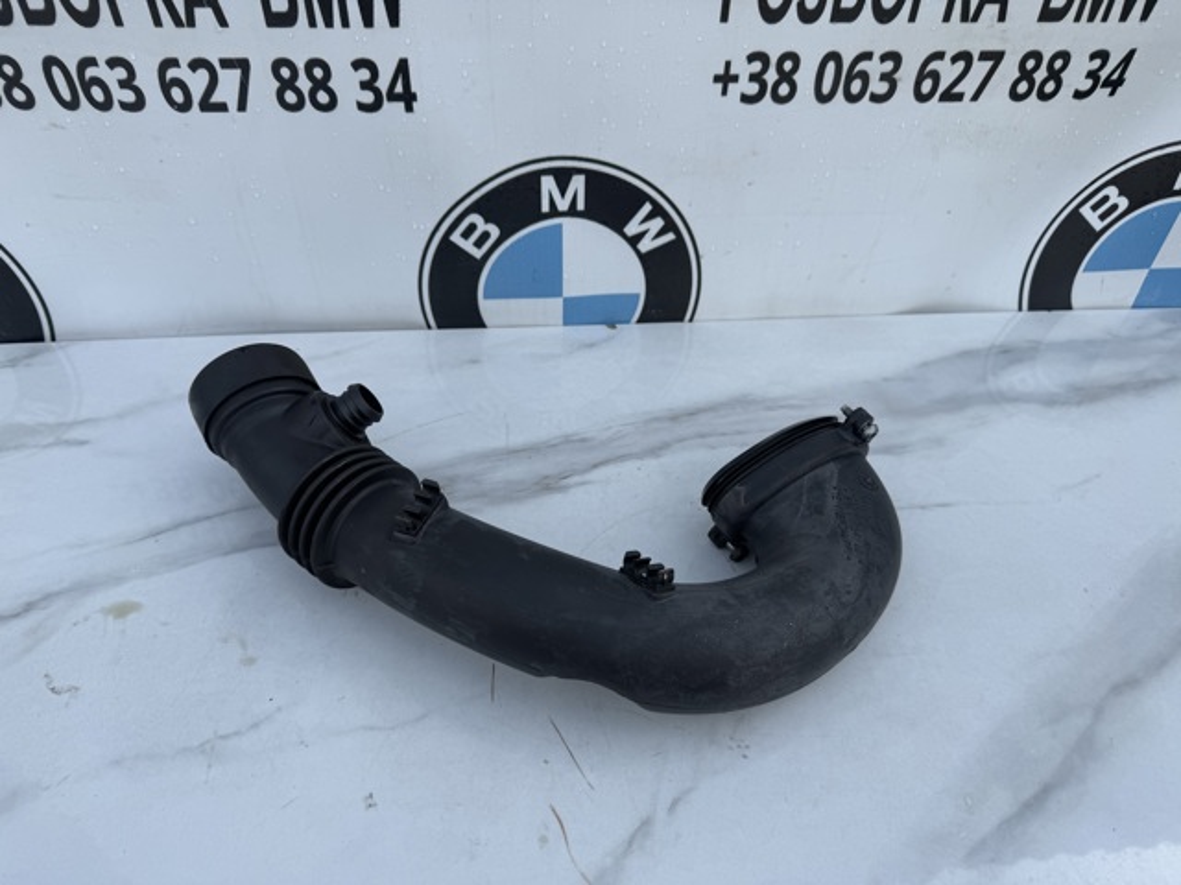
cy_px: 442
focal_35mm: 24
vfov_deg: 56.8
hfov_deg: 71.6
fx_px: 819
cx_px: 590
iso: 80
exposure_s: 1/2299
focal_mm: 6.76
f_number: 1.78
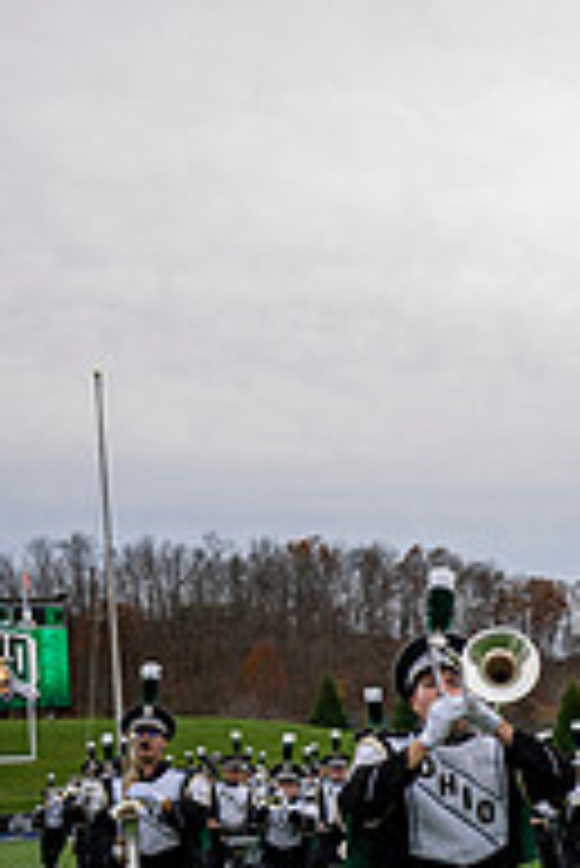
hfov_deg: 16.6
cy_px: 753
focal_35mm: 72
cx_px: 953
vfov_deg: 27.2
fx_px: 1737
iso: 125
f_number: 2.8
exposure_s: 1/500
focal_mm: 24
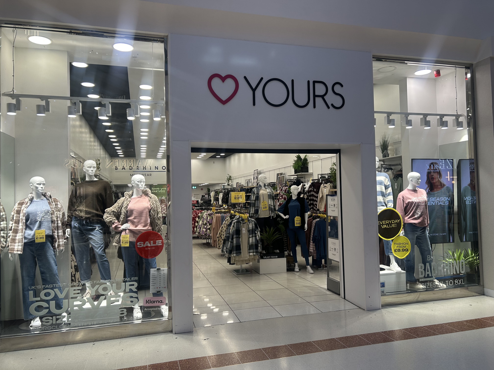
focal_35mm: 26
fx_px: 371
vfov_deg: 53.1
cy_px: 185
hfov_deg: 67.3
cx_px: 247
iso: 40
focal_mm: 5.7
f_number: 1.5
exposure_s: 1/100
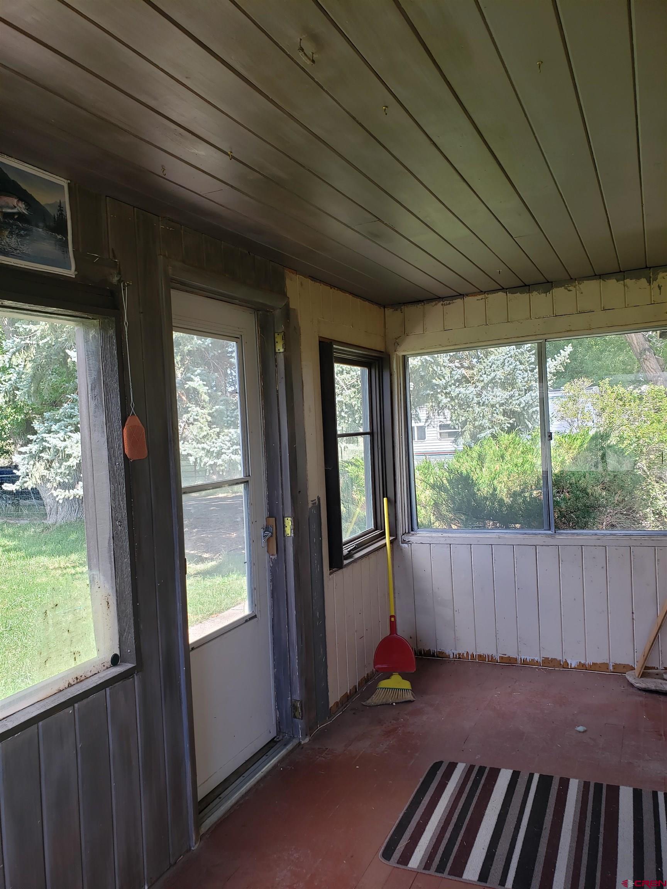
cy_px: 444
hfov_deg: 53.1
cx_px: 334
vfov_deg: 67.3
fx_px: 668
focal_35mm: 26
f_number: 2.4
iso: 50
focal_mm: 4.3
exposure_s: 1/78
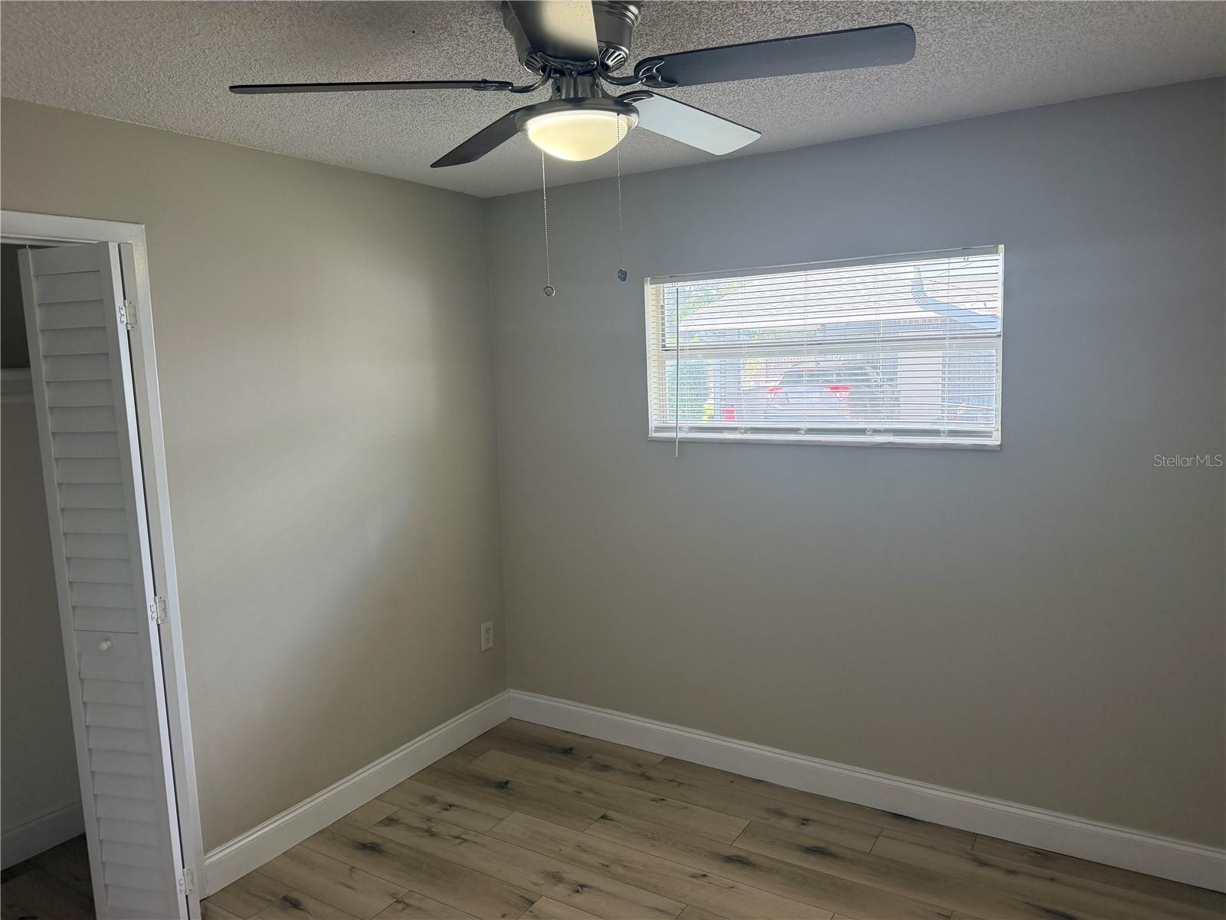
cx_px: 613
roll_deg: +2.1
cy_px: 460
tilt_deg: -7.2
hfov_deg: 71.6
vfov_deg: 56.8
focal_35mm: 24
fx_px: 850
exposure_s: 1/176
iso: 200
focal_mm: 6.76
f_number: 1.78
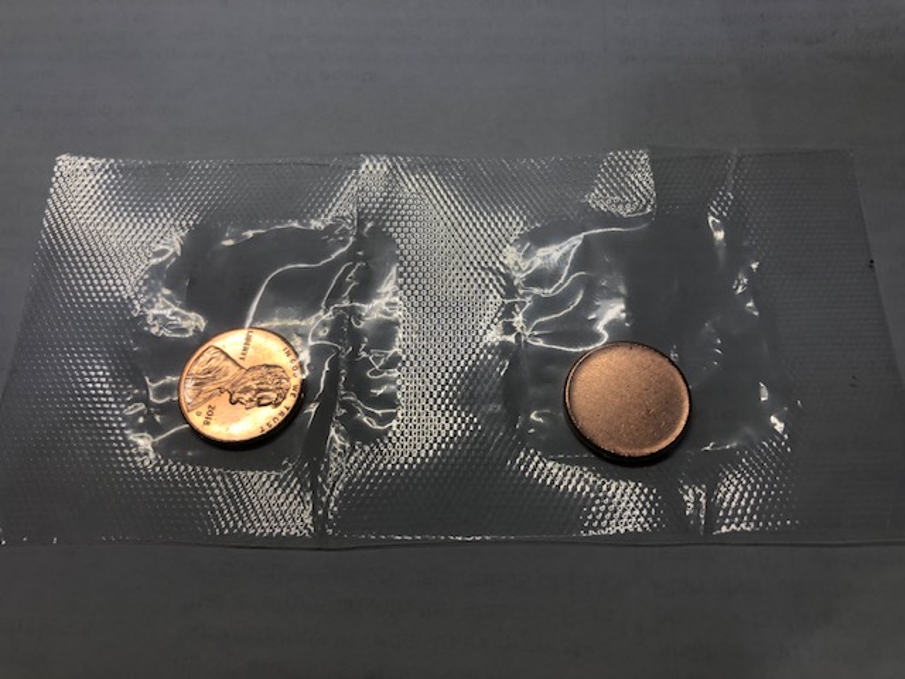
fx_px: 732
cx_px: 452
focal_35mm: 28
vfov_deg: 49.7
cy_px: 340
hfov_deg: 63.4
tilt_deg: -65.7
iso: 64
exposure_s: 1/120
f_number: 1.8
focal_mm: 3.99
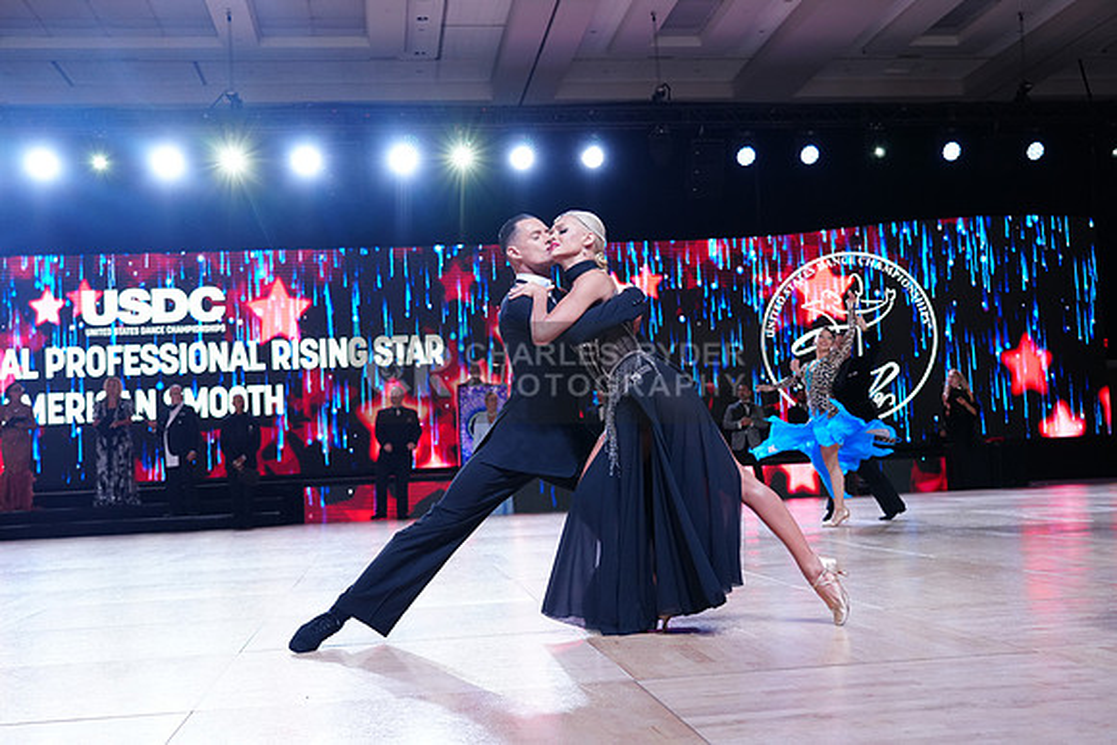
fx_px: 1241
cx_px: 558
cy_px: 372
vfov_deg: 33.4
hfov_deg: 48.4
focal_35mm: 40
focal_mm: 40
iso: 1250
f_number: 4
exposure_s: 1/500
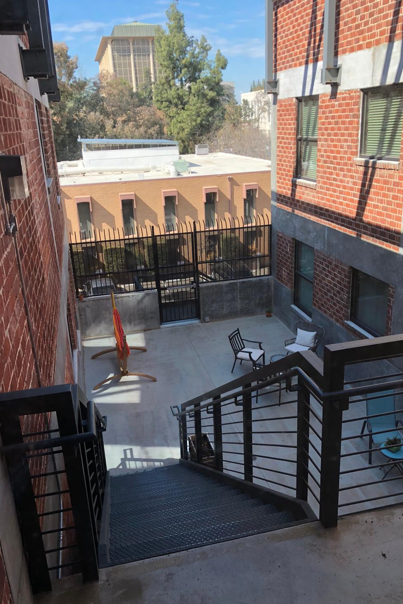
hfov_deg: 43.6
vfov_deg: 61.9
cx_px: 205
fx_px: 504
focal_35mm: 30
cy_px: 310
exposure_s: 1/384
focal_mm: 4
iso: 20
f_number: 1.8
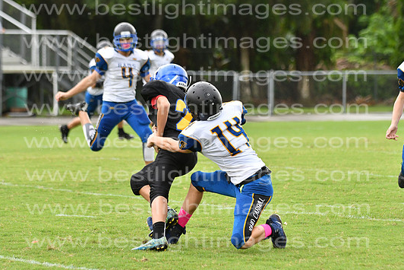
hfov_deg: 9.0
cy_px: 126
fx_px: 2570
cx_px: 197
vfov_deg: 6.0
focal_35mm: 229
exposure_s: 1/1600
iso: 800
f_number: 3.5
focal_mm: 140
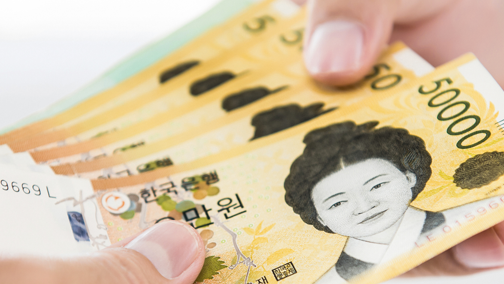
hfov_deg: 15.2
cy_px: 209
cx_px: 200
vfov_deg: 8.6
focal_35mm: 141
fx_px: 1884
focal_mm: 60
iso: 250
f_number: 3.5
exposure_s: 1/160
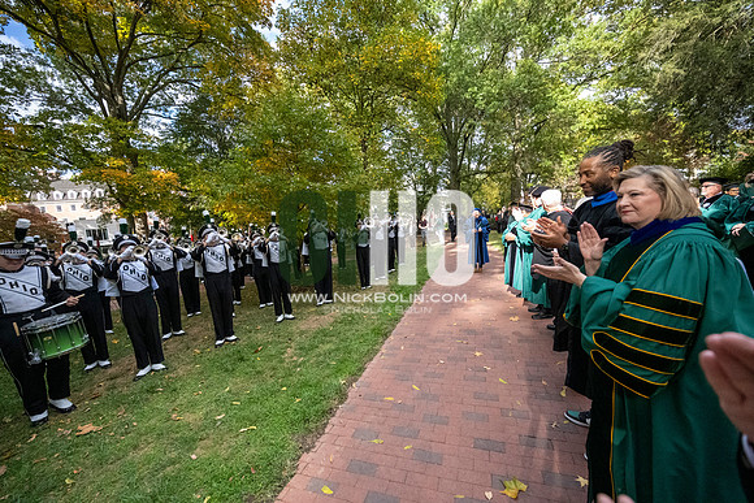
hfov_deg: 104.2
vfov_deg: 81.2
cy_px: 252
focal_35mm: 14
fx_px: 293
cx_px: 377
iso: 6400
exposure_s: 1/8000
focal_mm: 14
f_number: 4
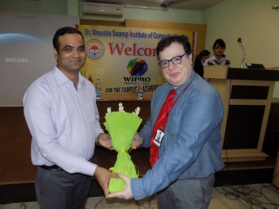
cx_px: 134
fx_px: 193
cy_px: 102
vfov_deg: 56.8
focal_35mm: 24
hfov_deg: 71.6
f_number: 3.1
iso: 200
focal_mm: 4
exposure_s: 1/30
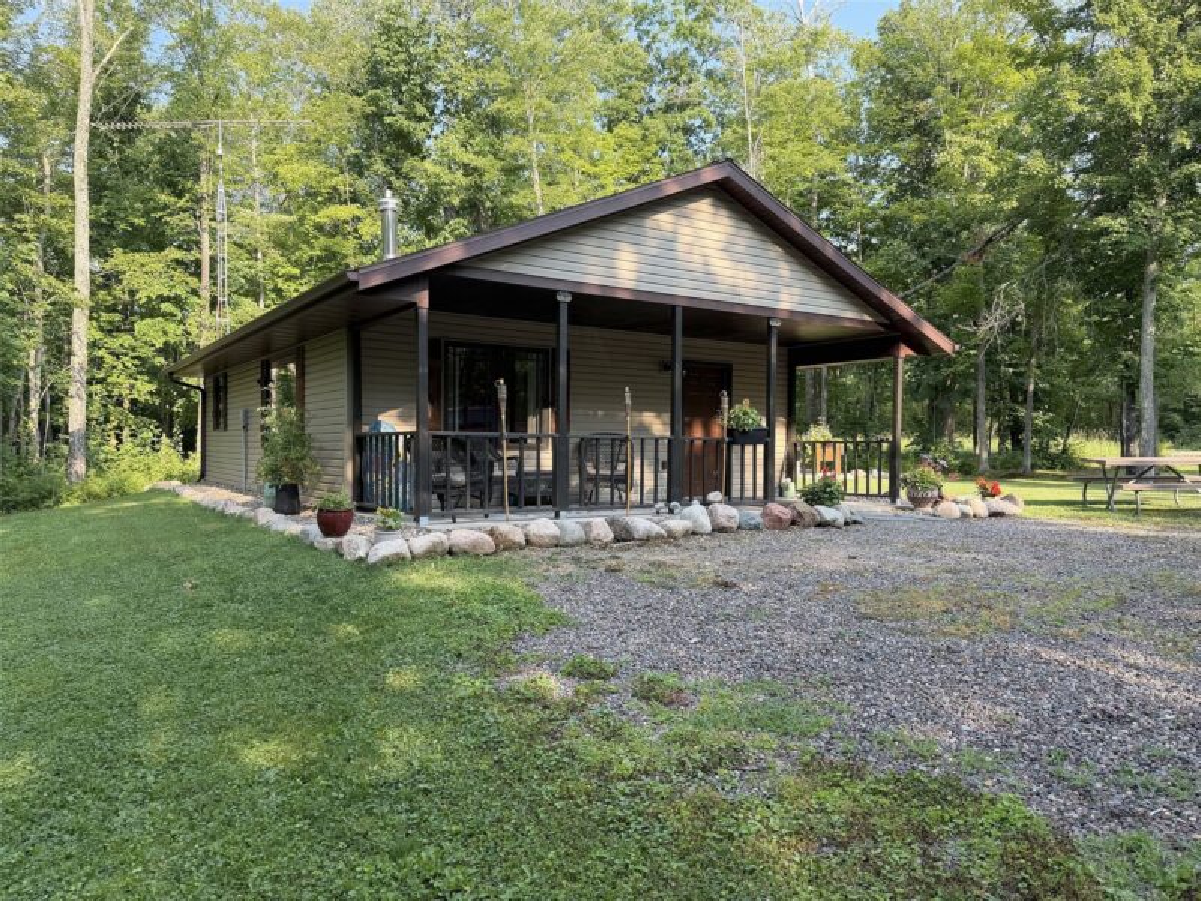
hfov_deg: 71.6
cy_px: 450
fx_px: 833
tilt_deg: +0.1
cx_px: 600
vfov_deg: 56.8
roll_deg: -0.2
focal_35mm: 24
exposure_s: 1/445
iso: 80
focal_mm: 6.76
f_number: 1.78
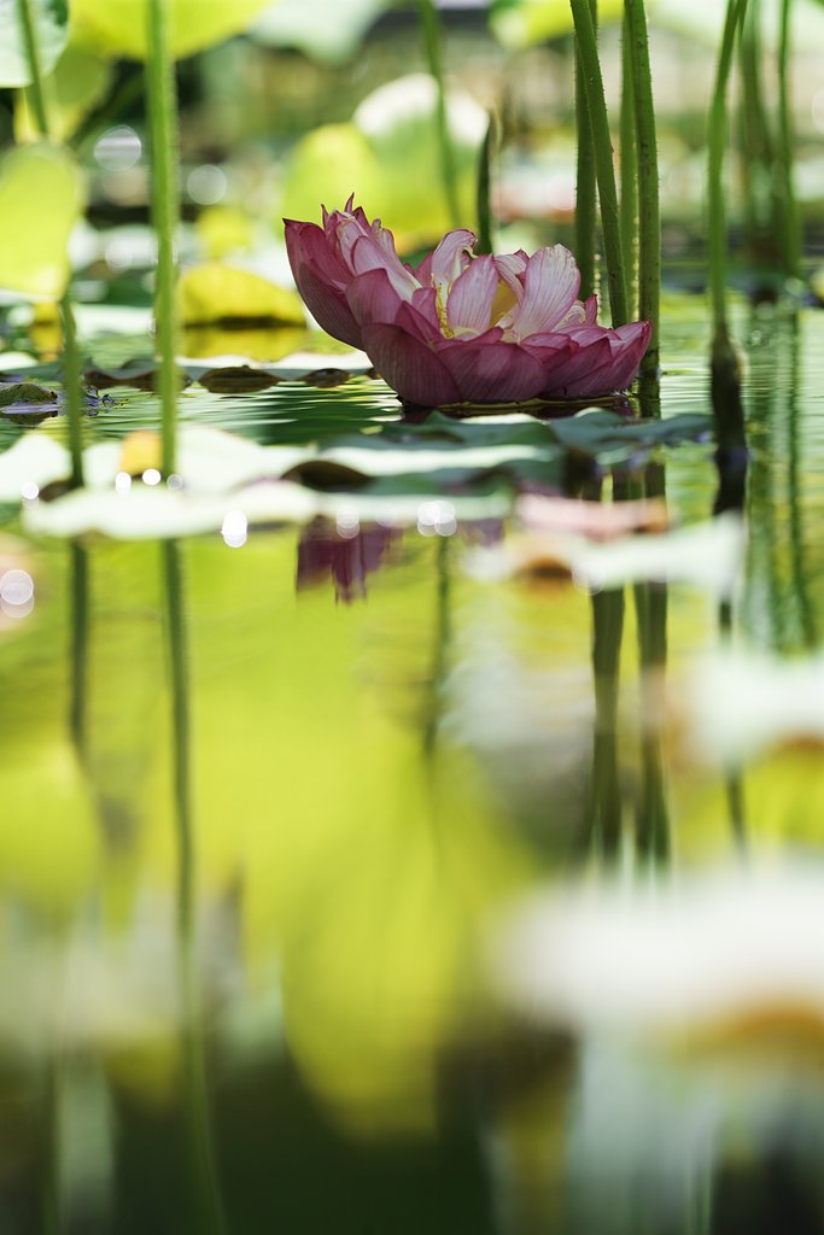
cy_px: 618
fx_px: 6864
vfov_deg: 10.3
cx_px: 412
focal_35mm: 200
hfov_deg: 6.9
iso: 100
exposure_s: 1/500
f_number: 4.5
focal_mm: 150
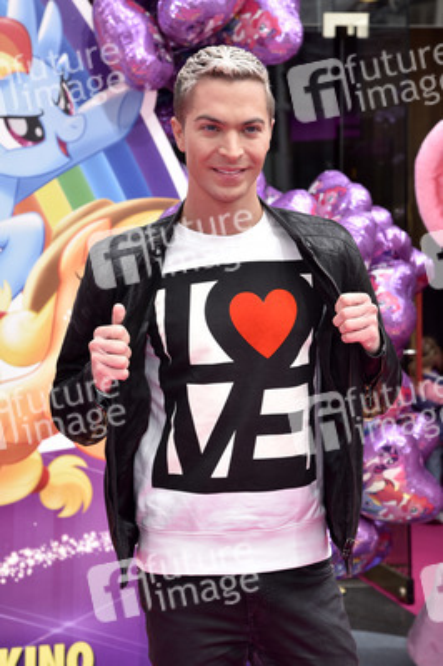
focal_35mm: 86
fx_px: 1590
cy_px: 333
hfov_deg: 15.9
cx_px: 222
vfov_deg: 23.7
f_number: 8
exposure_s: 1/200
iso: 400
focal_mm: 86
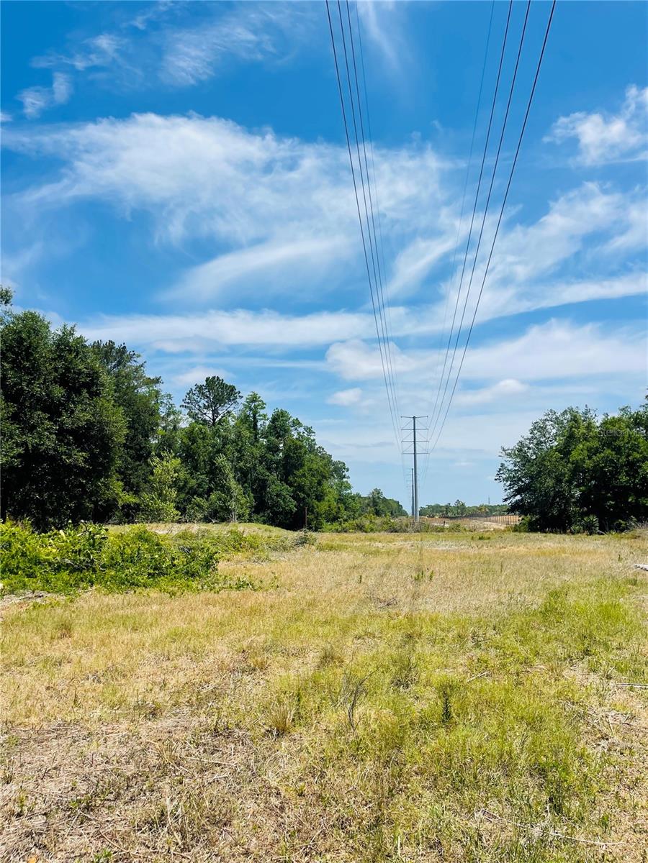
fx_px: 624
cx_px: 324
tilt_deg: +7.0
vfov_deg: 69.4
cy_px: 432
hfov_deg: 54.9
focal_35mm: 25
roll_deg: +0.6
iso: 32
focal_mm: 5.1
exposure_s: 1/5917
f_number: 1.6
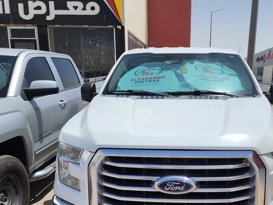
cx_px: 174
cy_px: 145
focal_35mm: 36
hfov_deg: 50.7
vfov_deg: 38.9
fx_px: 284
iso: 12
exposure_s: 1/1994
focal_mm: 6.4
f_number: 1.8
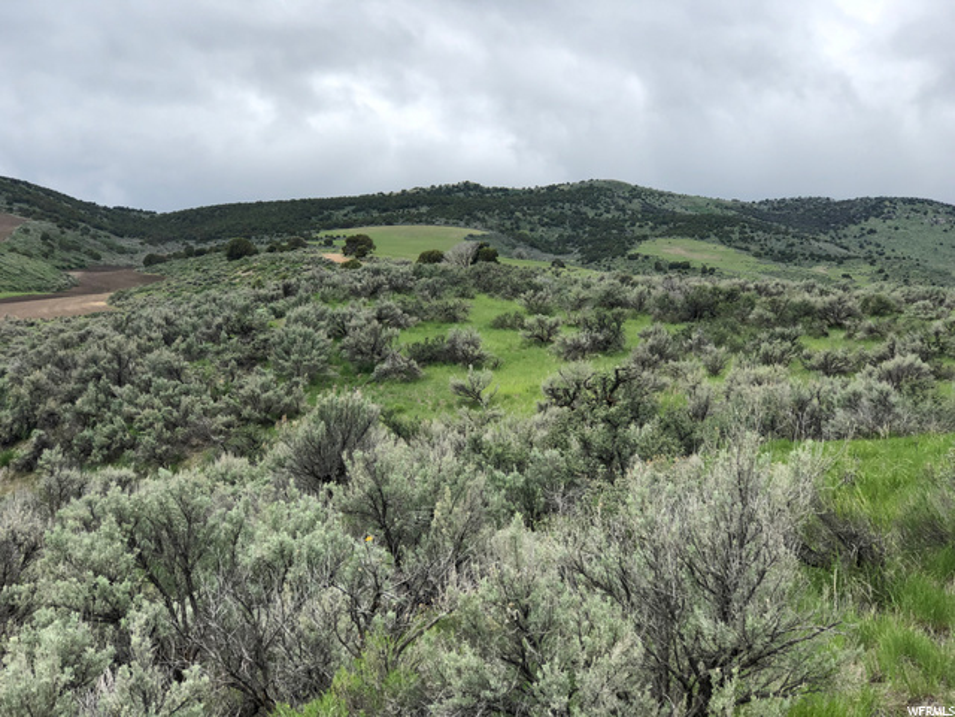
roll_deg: -3.8
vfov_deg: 25.7
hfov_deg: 33.8
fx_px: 1573
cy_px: 358
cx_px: 478
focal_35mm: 57
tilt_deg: -0.5
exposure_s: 1/827
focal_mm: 6.6
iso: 20
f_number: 2.8
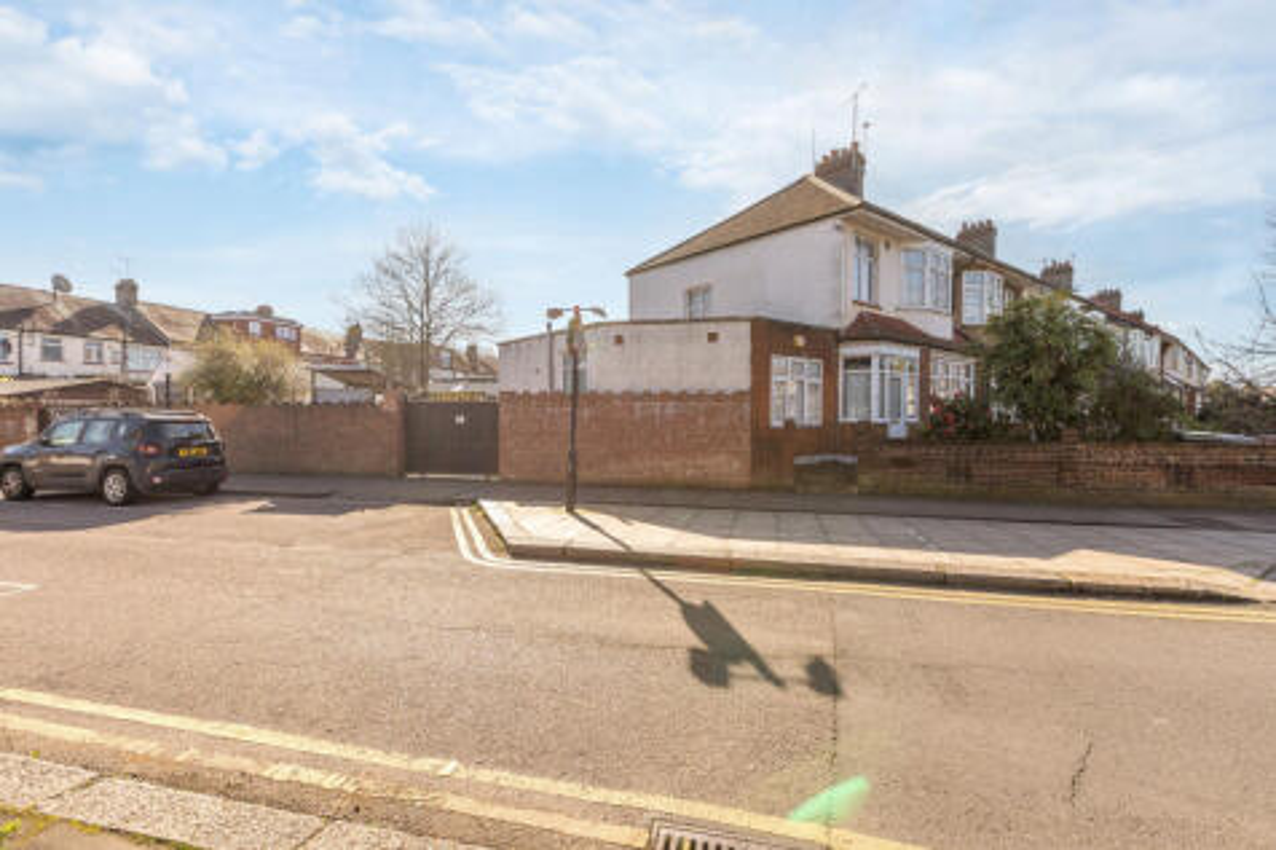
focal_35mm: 16
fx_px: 567
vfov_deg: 73.7
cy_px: 425
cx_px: 638
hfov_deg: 96.8
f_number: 8
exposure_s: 1/200
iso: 320
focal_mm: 16
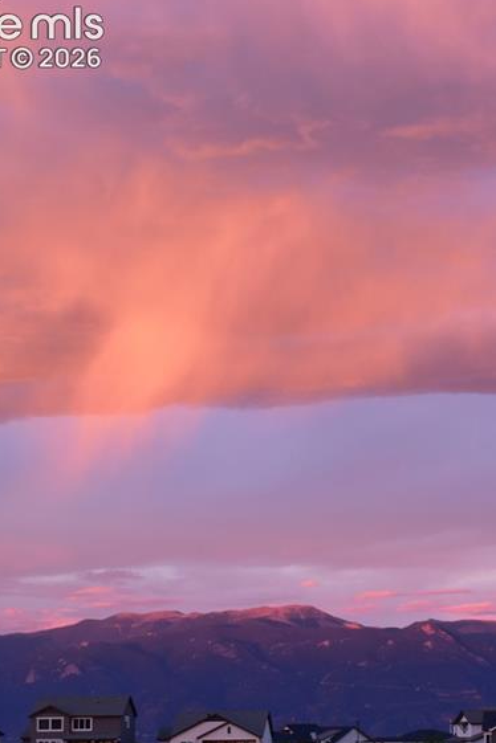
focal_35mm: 104
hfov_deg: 13.0
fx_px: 2149
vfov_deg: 19.6
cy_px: 403
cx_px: 524
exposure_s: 1/15
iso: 400
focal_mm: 38
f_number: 6.3
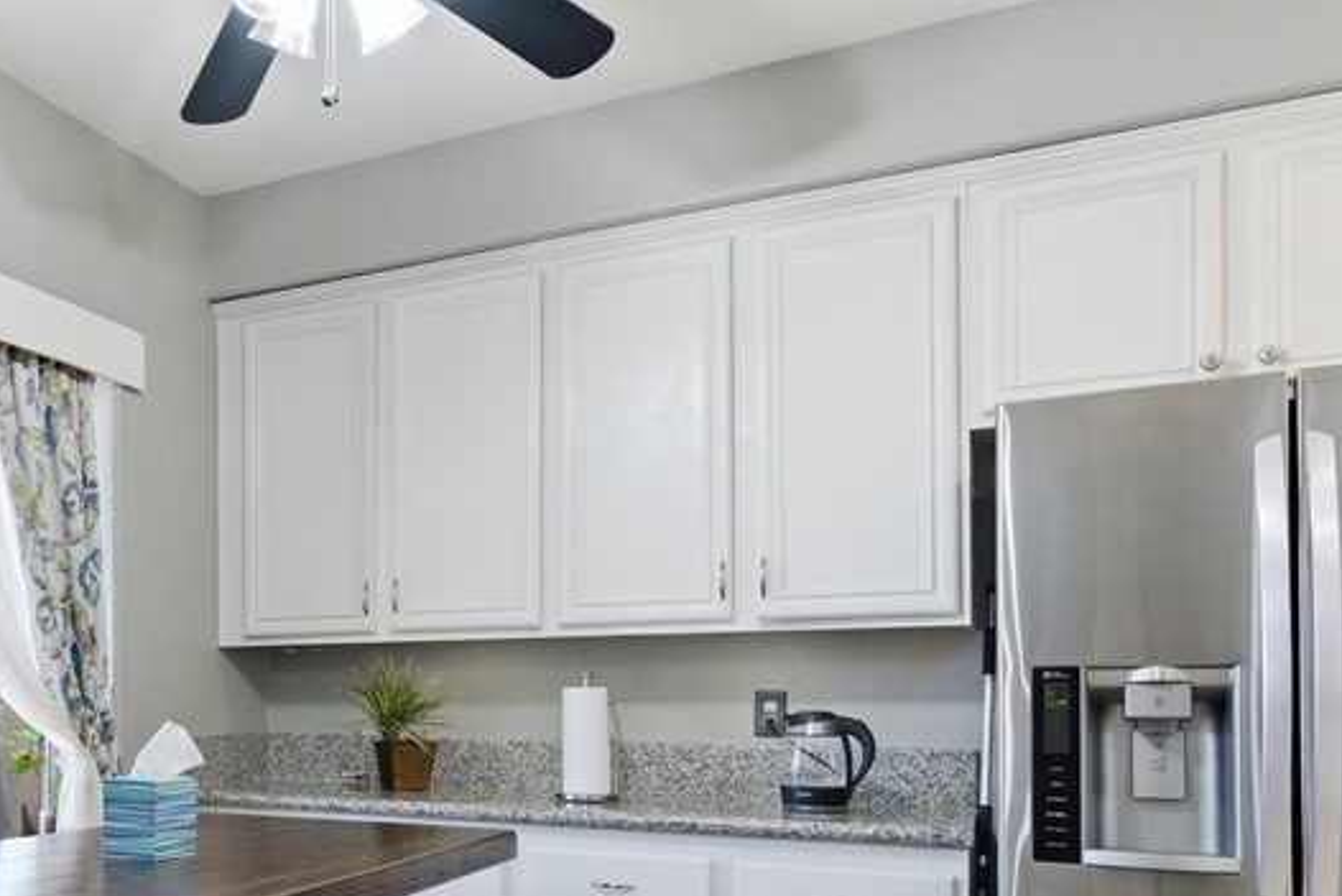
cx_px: 256
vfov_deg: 38.5
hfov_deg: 53.2
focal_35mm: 33
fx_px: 1230
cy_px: 717
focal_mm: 16
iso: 1000
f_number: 8
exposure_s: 1/50
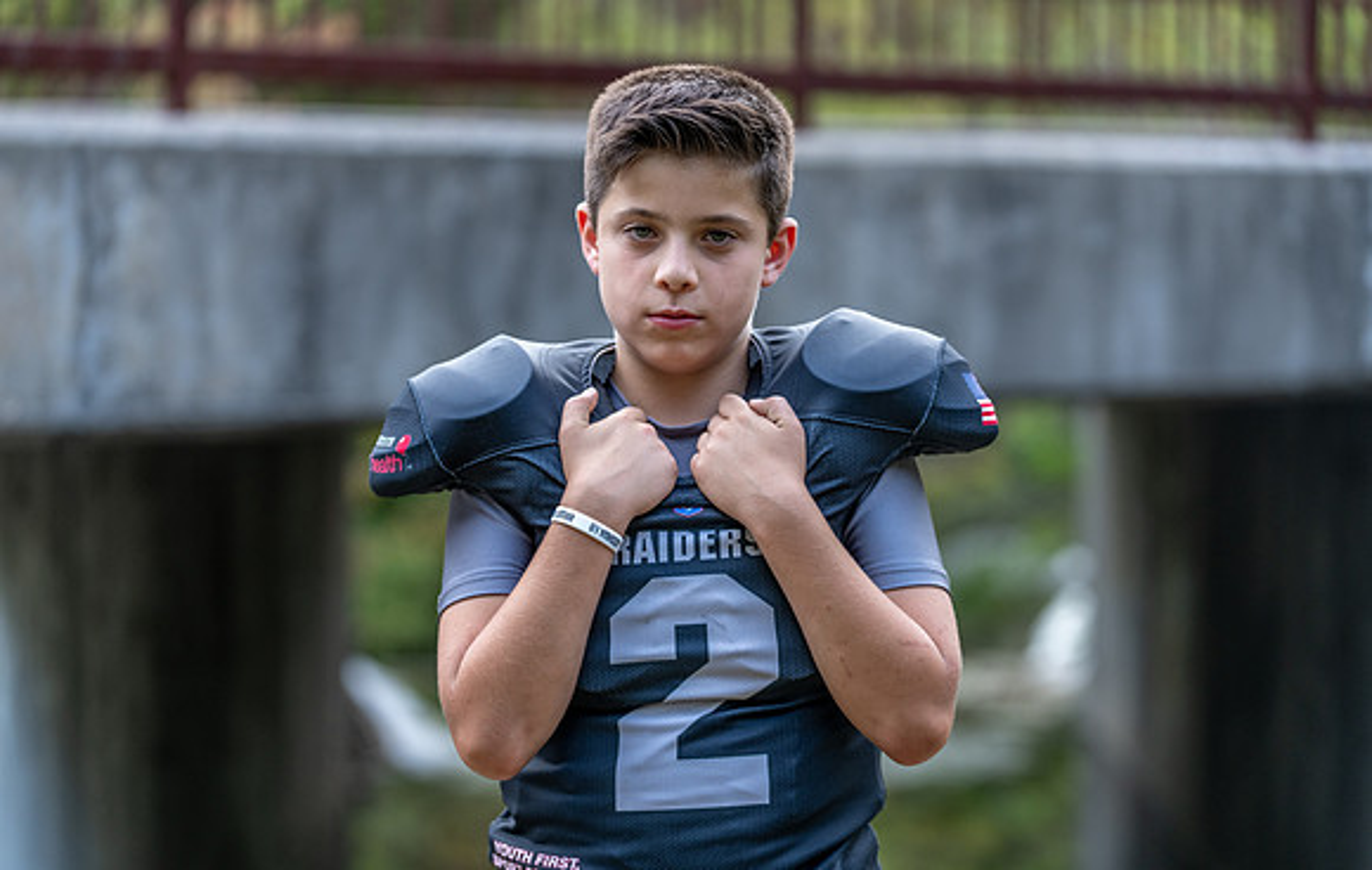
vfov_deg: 12.3
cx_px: 686
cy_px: 457
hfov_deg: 19.3
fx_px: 4040
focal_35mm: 108
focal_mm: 106
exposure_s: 1/320
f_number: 2.8
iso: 500
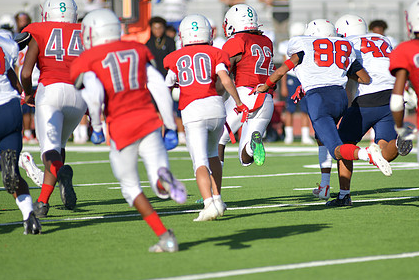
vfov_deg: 3.3
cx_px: 263
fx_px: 4833
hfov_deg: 5.0
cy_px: 108
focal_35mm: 415
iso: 90
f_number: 3.5
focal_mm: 300
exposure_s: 1/2000
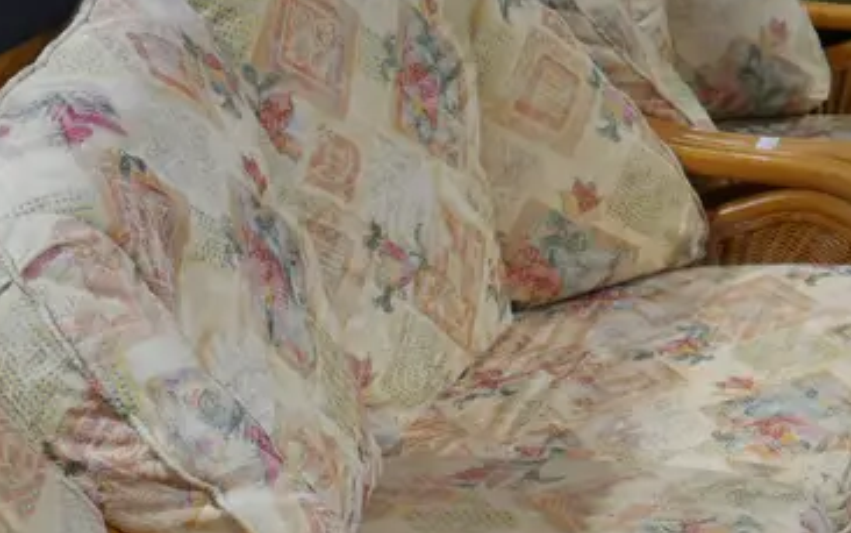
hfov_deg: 21.8
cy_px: 612
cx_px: 279
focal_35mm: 95
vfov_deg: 13.5
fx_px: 2204
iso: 400
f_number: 3.6
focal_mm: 16
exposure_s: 1/60
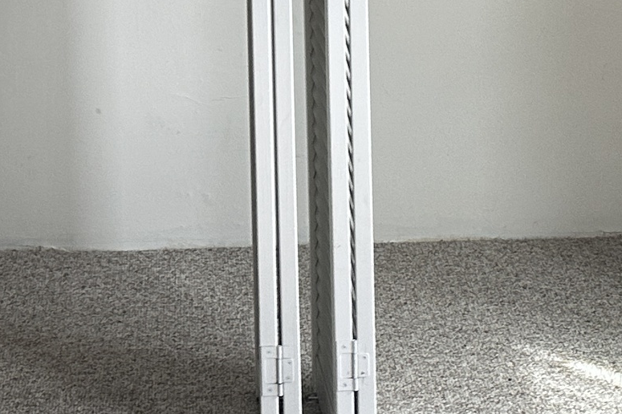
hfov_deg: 20.6
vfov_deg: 12.8
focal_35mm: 99
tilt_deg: -4.8
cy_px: -274
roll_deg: +1.0
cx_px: 229
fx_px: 1710
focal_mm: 6.86
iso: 250
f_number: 1.78
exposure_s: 1/121
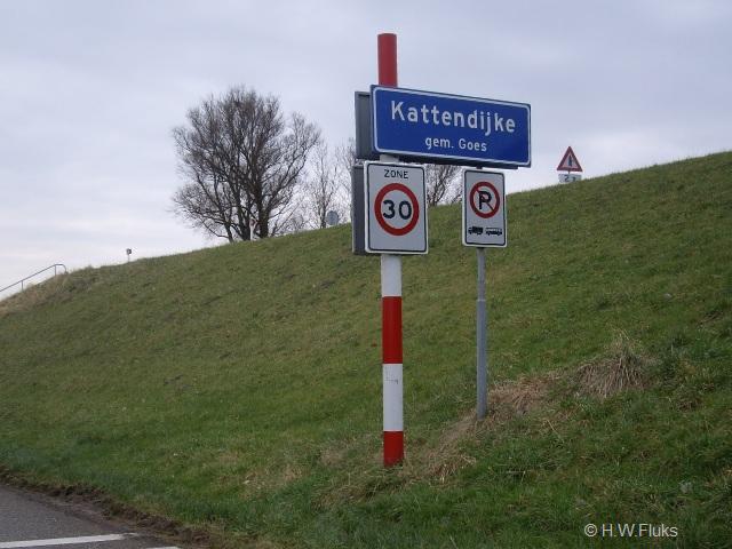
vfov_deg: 37.7
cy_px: 274
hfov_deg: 49.0
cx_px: 366
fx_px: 804
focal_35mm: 38
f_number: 2.8
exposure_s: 1/200
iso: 64
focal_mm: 7.9
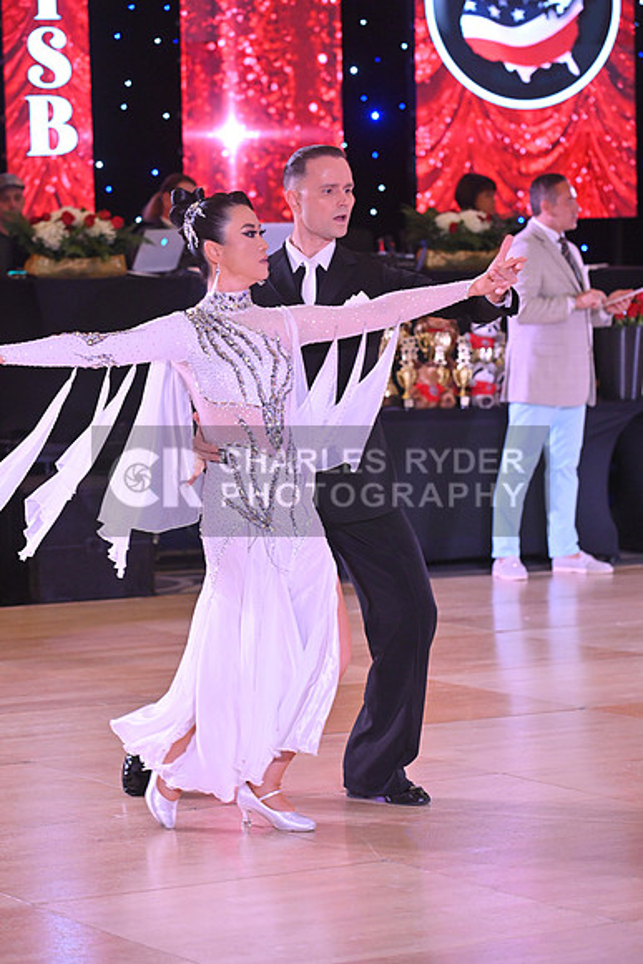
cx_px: 322
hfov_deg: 10.2
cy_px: 482
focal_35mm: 135
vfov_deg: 15.2
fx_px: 3614
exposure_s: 1/320
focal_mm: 135
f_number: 5
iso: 3200
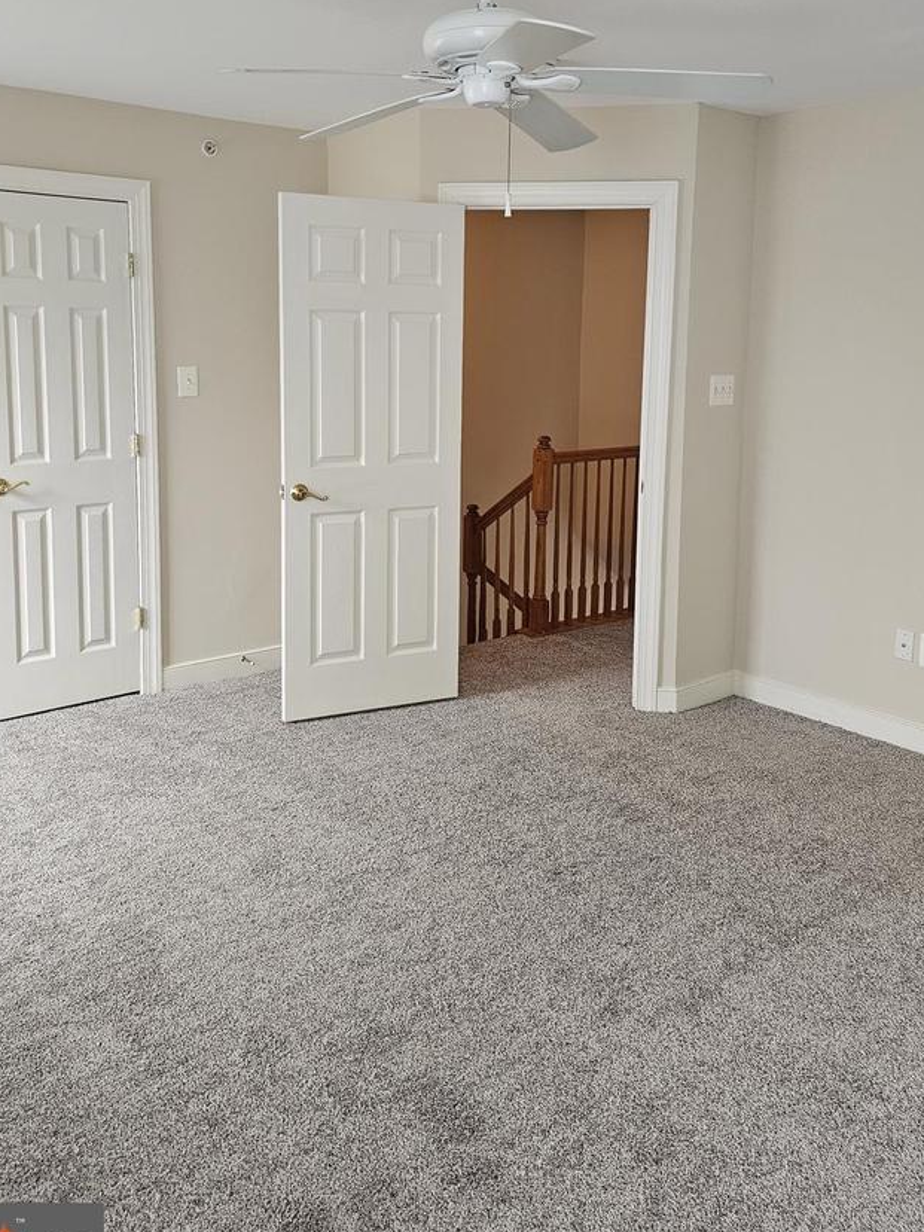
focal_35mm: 30
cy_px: 485
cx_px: 445
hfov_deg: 46.8
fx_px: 1068
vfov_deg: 59.4
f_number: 1.7
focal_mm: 6.3
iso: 250
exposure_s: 1/120
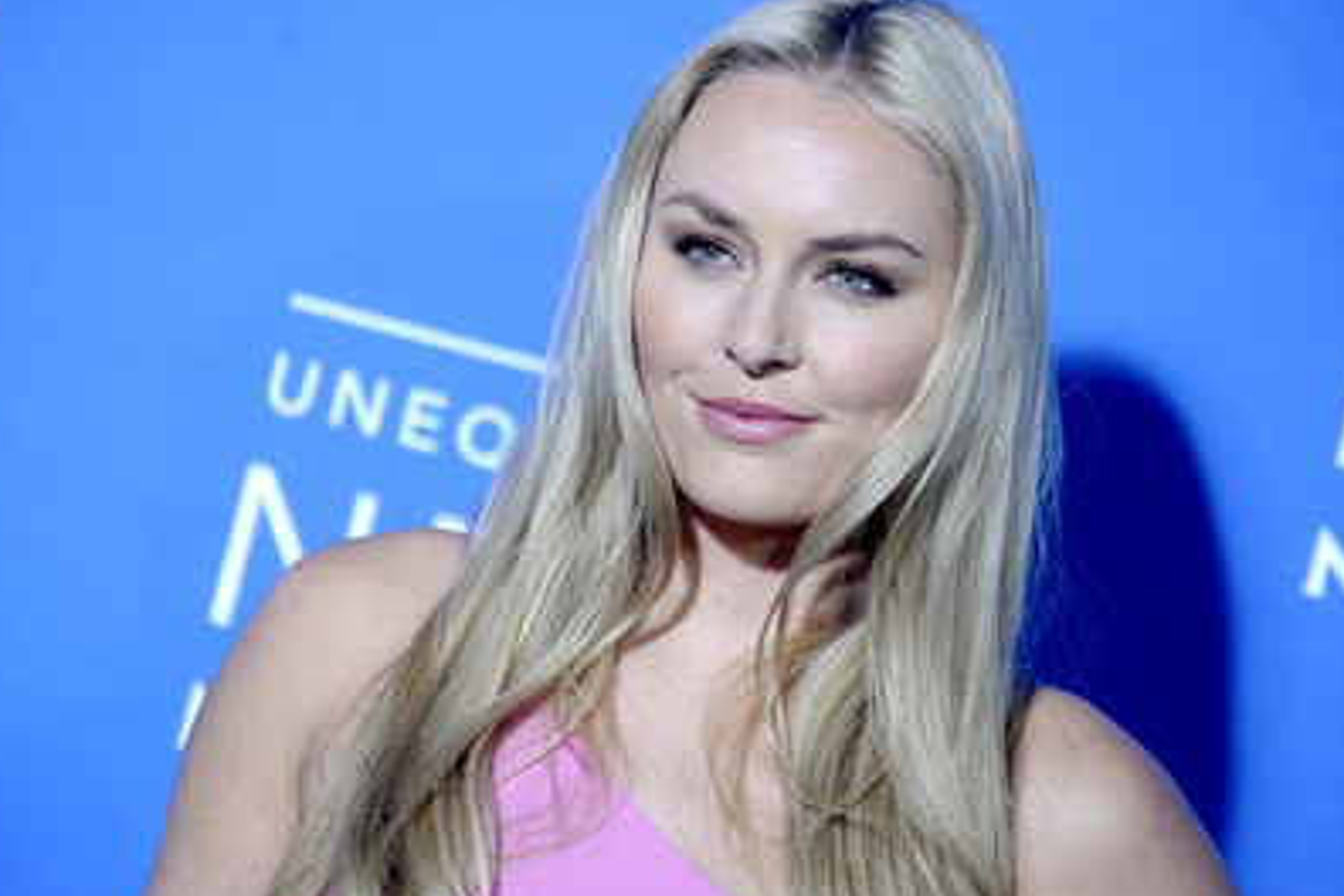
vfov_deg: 6.1
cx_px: 713
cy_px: 472
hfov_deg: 9.1
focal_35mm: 227
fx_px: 8474
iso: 800
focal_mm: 200
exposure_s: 1/640
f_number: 4.5
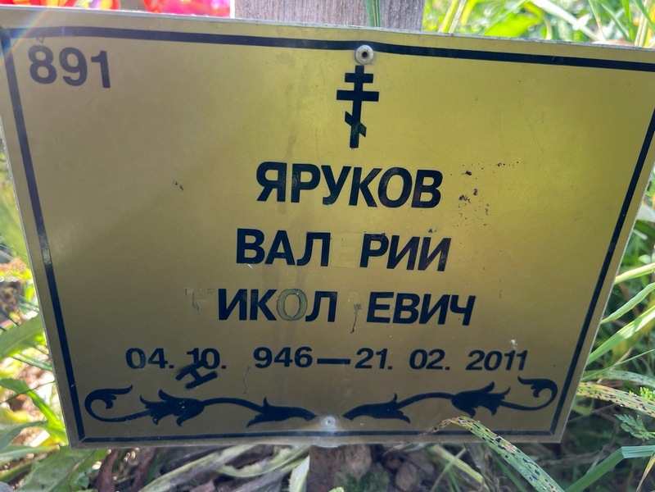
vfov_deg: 53.1
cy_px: 246
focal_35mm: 26
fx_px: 492
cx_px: 328
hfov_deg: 67.3
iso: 40
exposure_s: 1/152
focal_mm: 5.7
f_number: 1.5
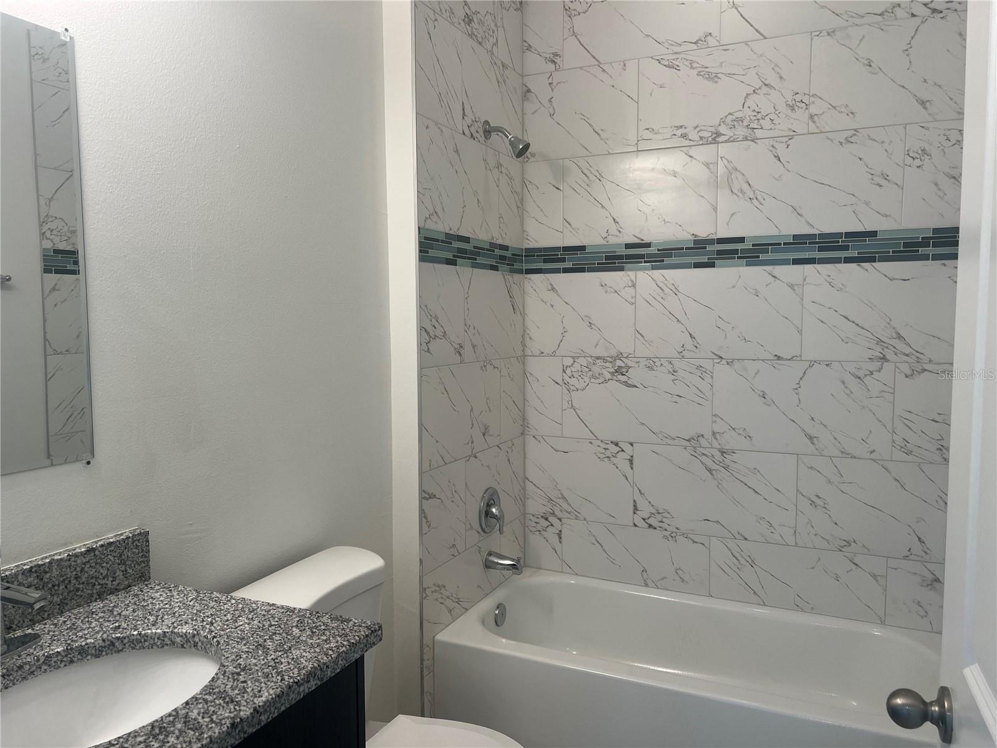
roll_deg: +0.7
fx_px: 749
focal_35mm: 26
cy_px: 374
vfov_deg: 53.1
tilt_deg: -3.0
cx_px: 498
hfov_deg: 67.3
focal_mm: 5.7
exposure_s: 1/120
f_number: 1.5
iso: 64
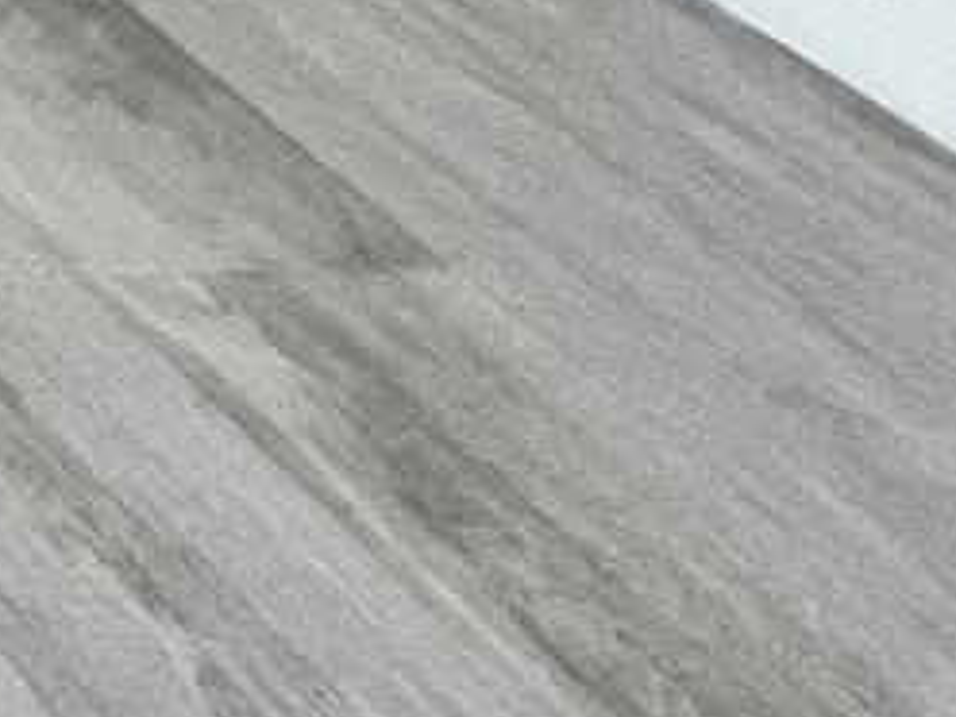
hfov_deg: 11.8
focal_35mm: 84
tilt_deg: -0.2
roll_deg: +0.2
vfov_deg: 10.7
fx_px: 2320
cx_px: -1850
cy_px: -1534
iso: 200
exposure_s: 1/60
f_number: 1.8
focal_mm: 1.57
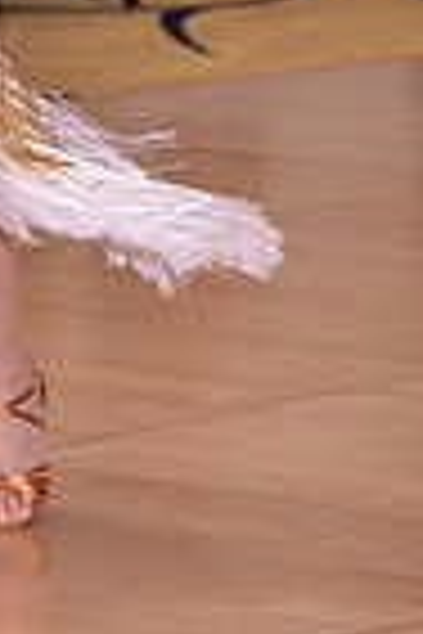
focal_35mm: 494
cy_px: -207
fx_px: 8706
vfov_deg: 4.2
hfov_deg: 2.8
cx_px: -434
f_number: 4.5
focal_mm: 120
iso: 2000
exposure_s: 1/250
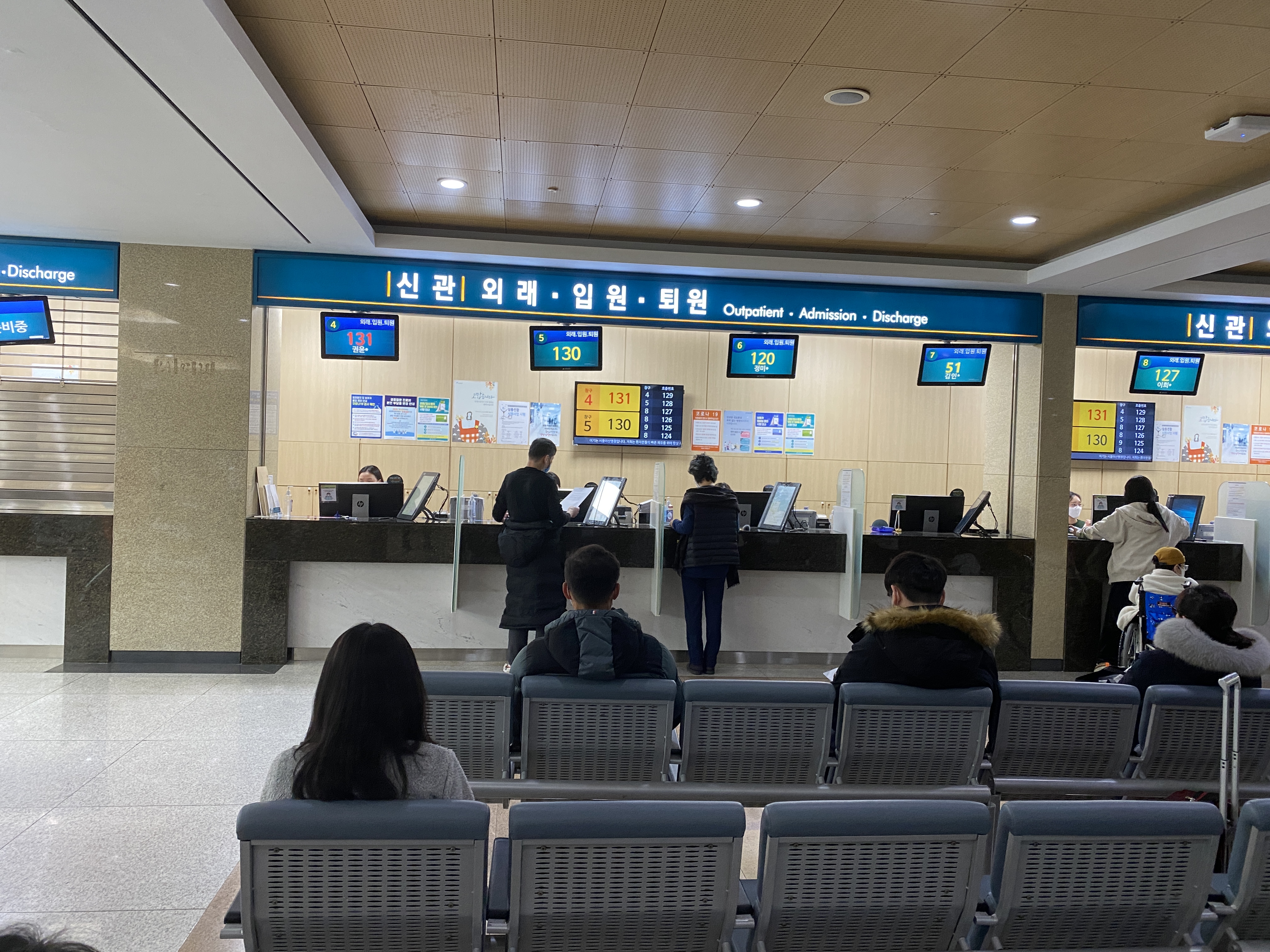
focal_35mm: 26
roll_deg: -2.7
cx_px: 635
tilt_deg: -0.9
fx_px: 954
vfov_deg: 53.1
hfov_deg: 67.3
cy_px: 476
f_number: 1.8
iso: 160
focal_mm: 4.25
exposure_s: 1/60
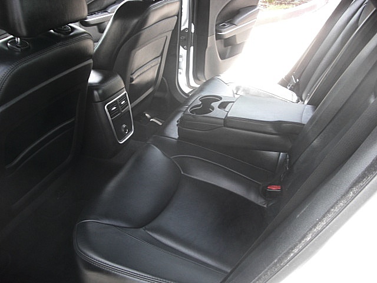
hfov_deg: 51.4
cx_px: 188
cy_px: 142
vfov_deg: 39.7
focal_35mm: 36
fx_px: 392
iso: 100
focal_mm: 6.3
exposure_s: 1/100
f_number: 2.8
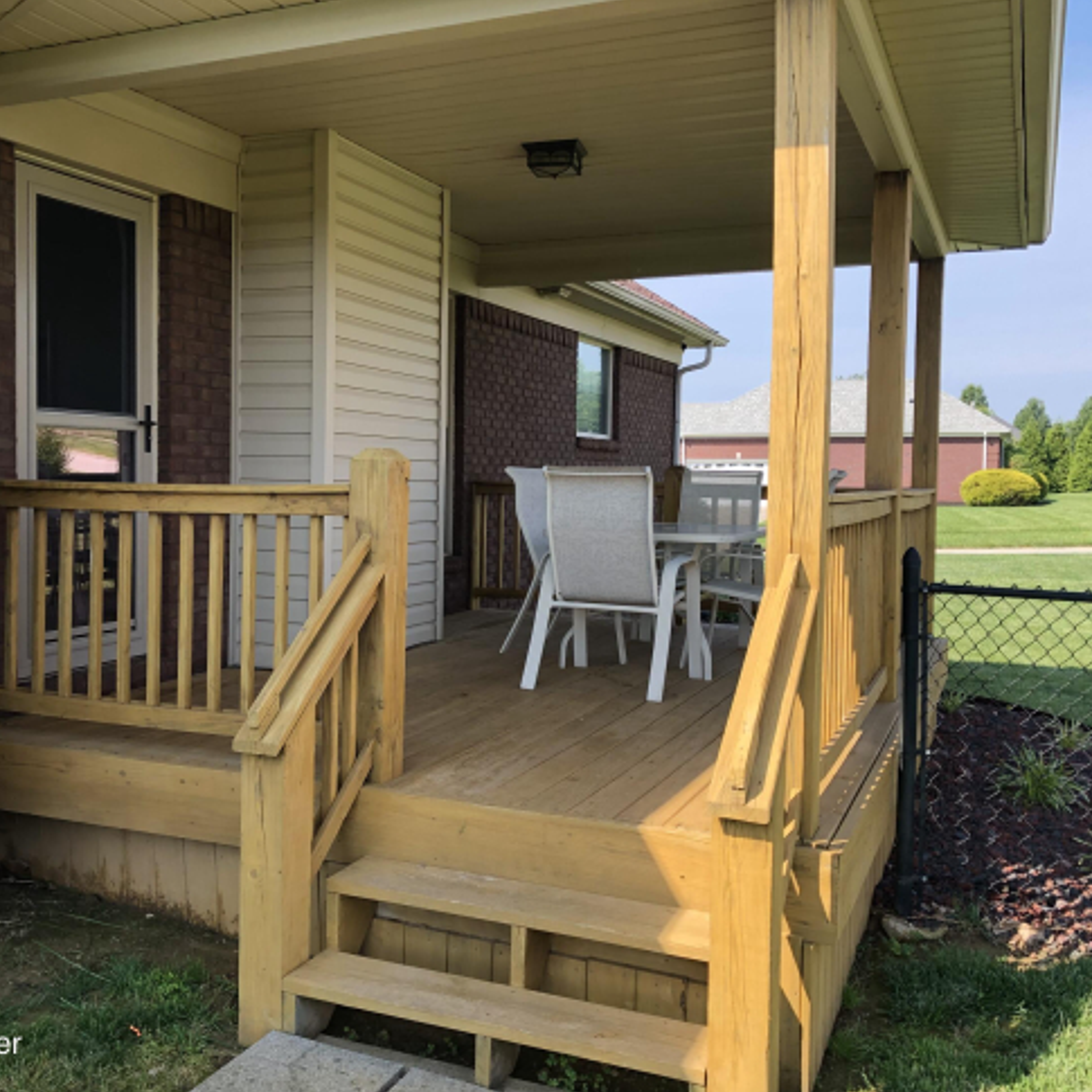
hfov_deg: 48.3
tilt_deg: -2.6
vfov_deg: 48.4
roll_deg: +0.6
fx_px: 1213
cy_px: 531
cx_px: 476
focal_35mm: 34
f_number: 1.8
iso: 20
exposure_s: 1/500
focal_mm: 3.99
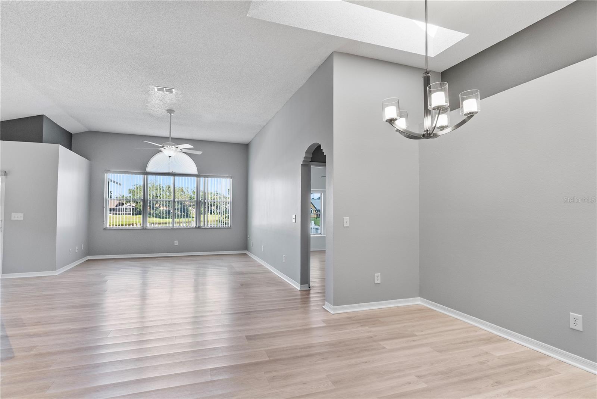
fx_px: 282
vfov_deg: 70.5
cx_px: 298
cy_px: 200
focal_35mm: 17
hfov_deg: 93.2
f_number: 11
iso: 2000
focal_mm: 17
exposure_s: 1/13
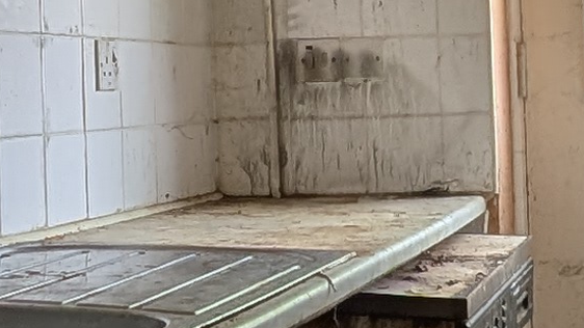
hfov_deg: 22.3
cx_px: 435
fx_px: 1471
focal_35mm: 95
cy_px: 82
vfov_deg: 12.7
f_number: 1.95
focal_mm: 2.23
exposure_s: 1/118
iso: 36
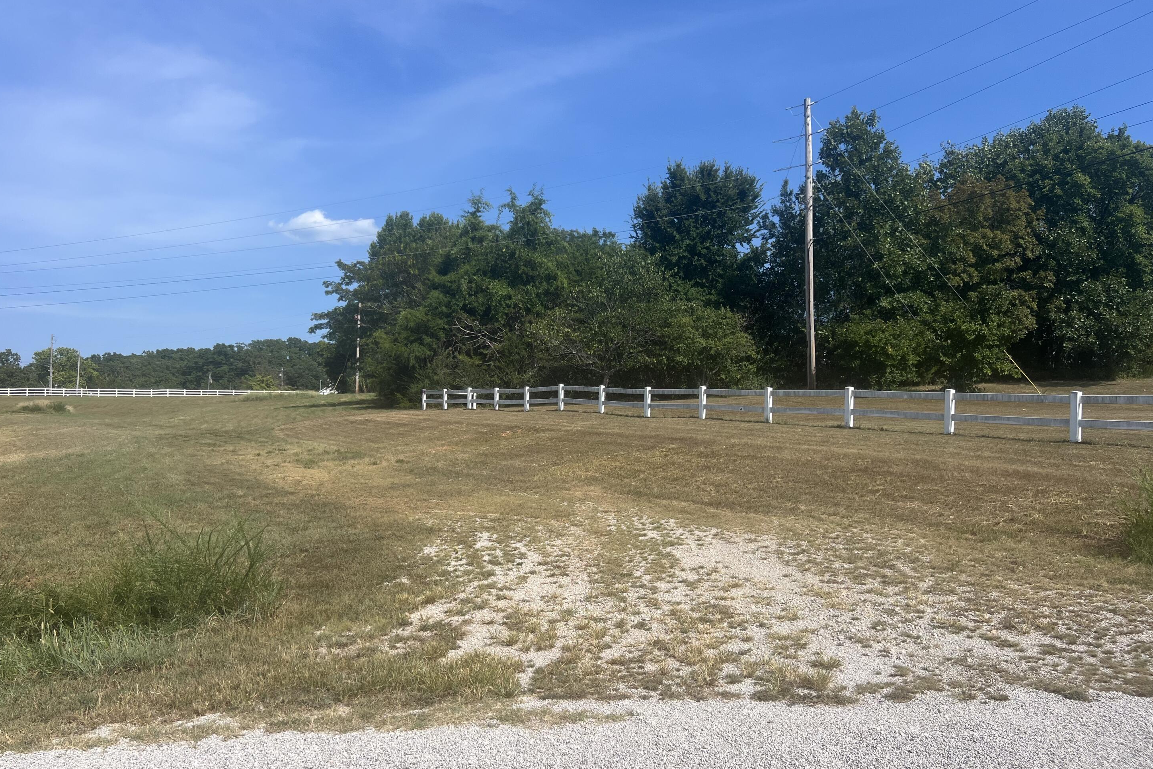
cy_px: 393
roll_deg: -2.7
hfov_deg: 65.5
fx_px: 897
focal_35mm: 28
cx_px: 561
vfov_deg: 46.4
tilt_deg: +3.1
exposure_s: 1/4274
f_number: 1.5
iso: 50
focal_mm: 5.7
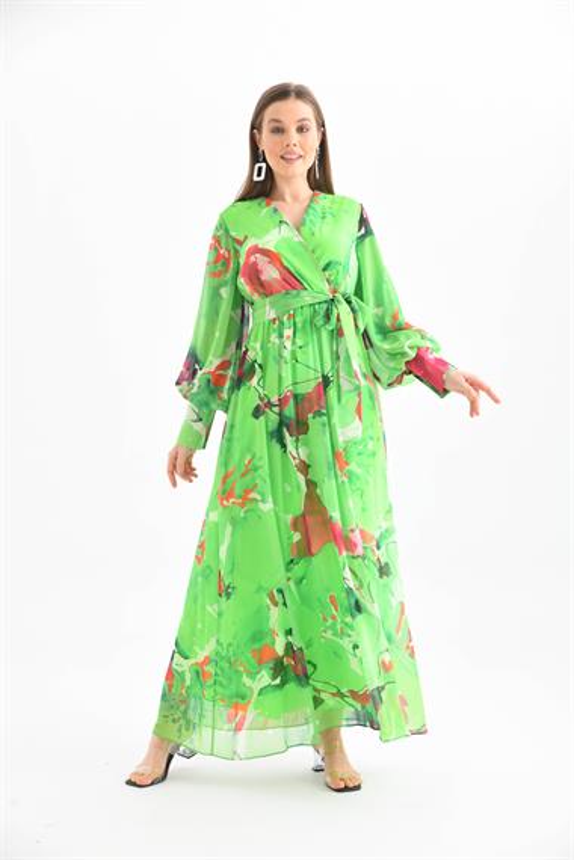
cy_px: 430
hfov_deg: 23.4
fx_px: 1387
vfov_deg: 34.5
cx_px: 287
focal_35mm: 58
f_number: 6.3
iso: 200
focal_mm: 58
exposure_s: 1/125
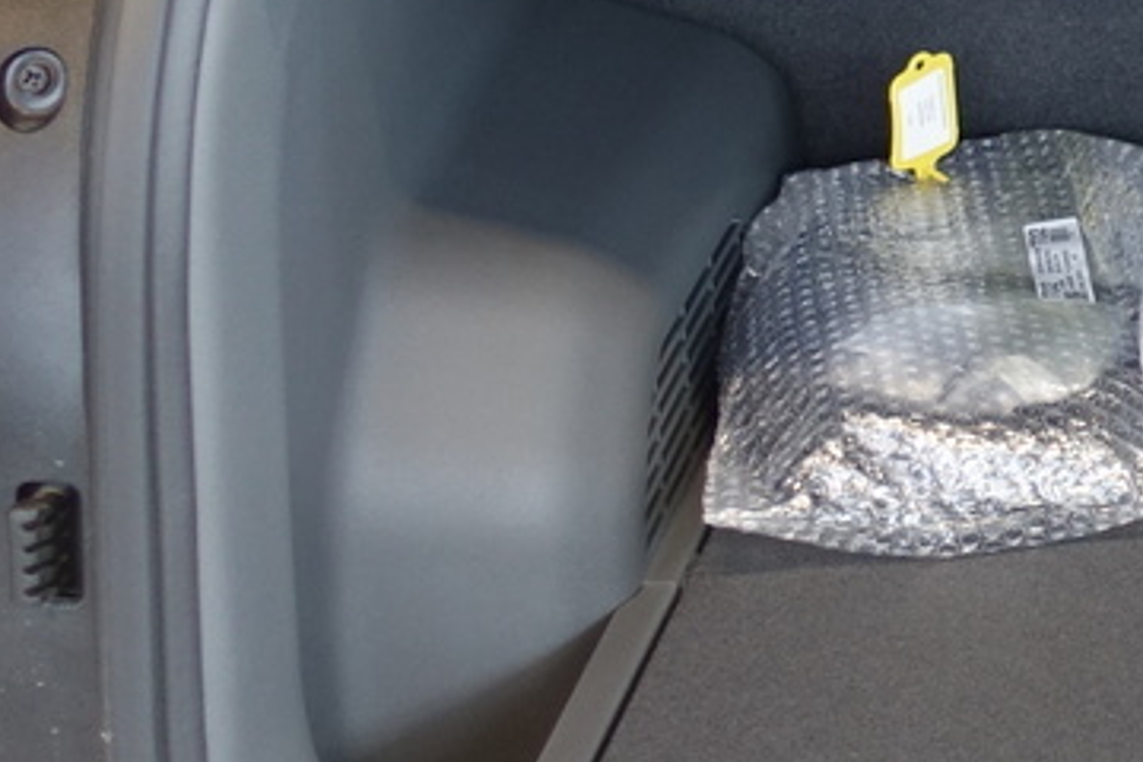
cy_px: 117
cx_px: 1797
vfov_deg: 12.6
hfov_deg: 16.9
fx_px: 3429
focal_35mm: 108
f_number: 1.8
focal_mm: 8.8
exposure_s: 1/30
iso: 200
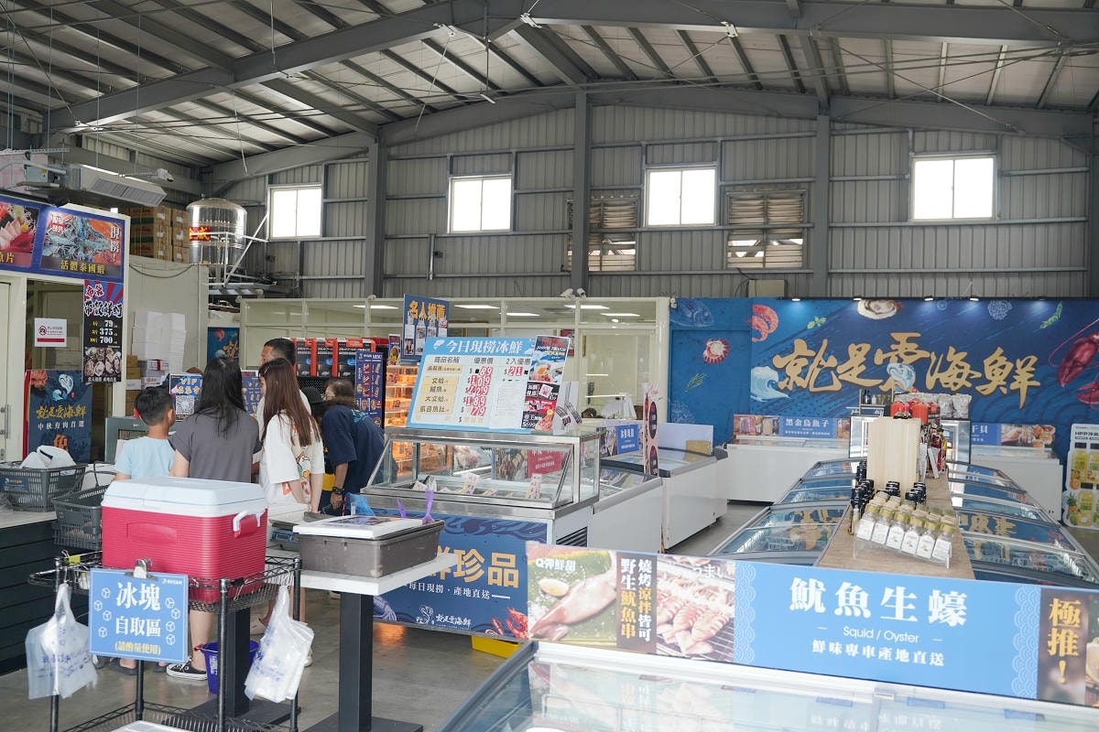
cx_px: 550
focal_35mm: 32
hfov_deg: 58.7
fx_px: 977
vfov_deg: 41.1
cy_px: 366
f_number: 4
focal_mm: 32
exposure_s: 1/60
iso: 250
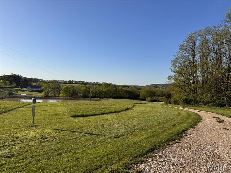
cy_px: 86
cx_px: 116
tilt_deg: -2.0
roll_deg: -1.7
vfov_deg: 56.8
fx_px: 160
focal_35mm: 24
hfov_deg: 71.6
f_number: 1.78
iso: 80
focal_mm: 6.76
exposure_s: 1/5814
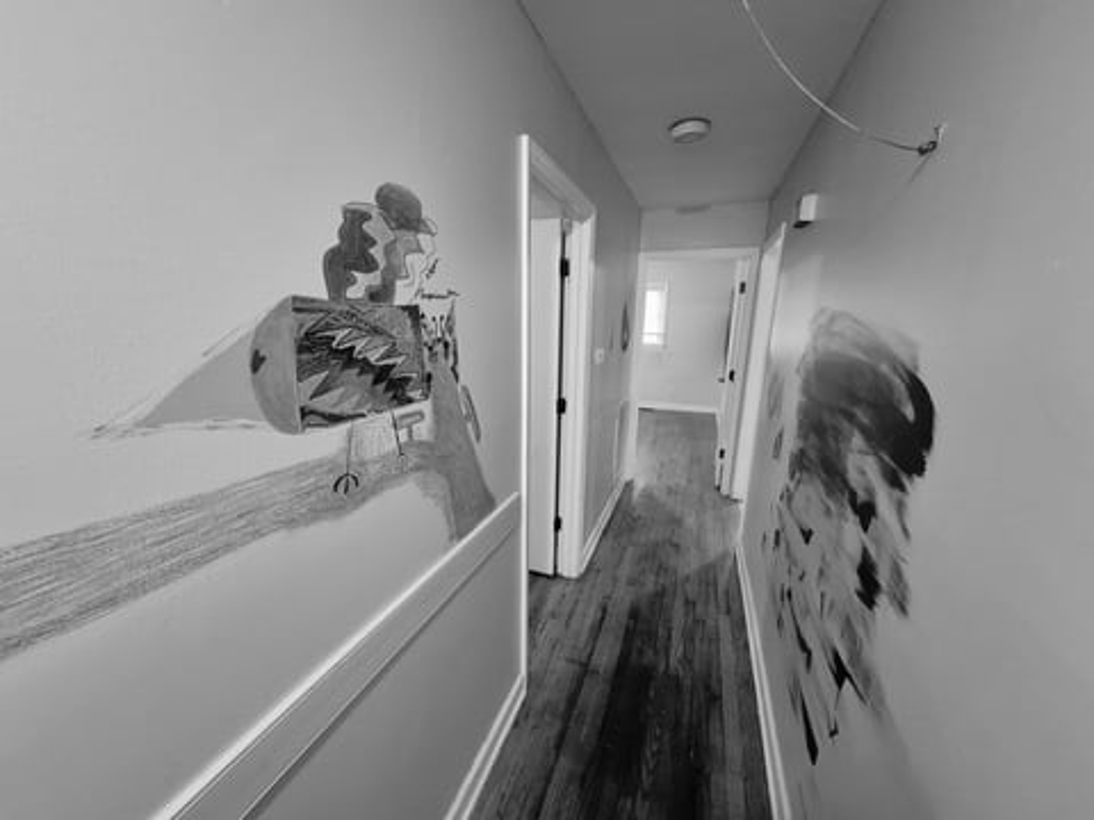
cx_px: 547
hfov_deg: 106.2
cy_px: 410
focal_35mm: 13
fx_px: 411
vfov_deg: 89.9
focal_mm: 1.74
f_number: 2.2
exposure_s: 1/60.2
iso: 1000
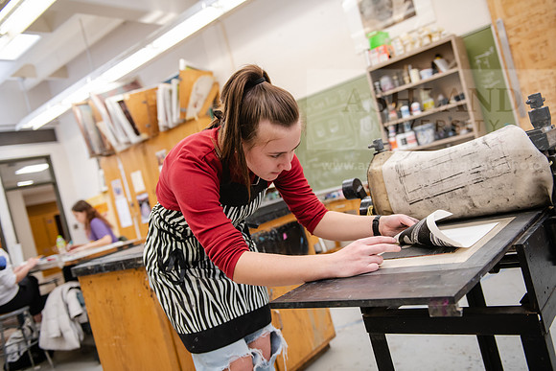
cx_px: 278
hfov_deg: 58.7
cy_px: 186
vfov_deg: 41.1
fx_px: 494
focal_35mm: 32
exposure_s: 1/200
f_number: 3.2
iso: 640
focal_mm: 32
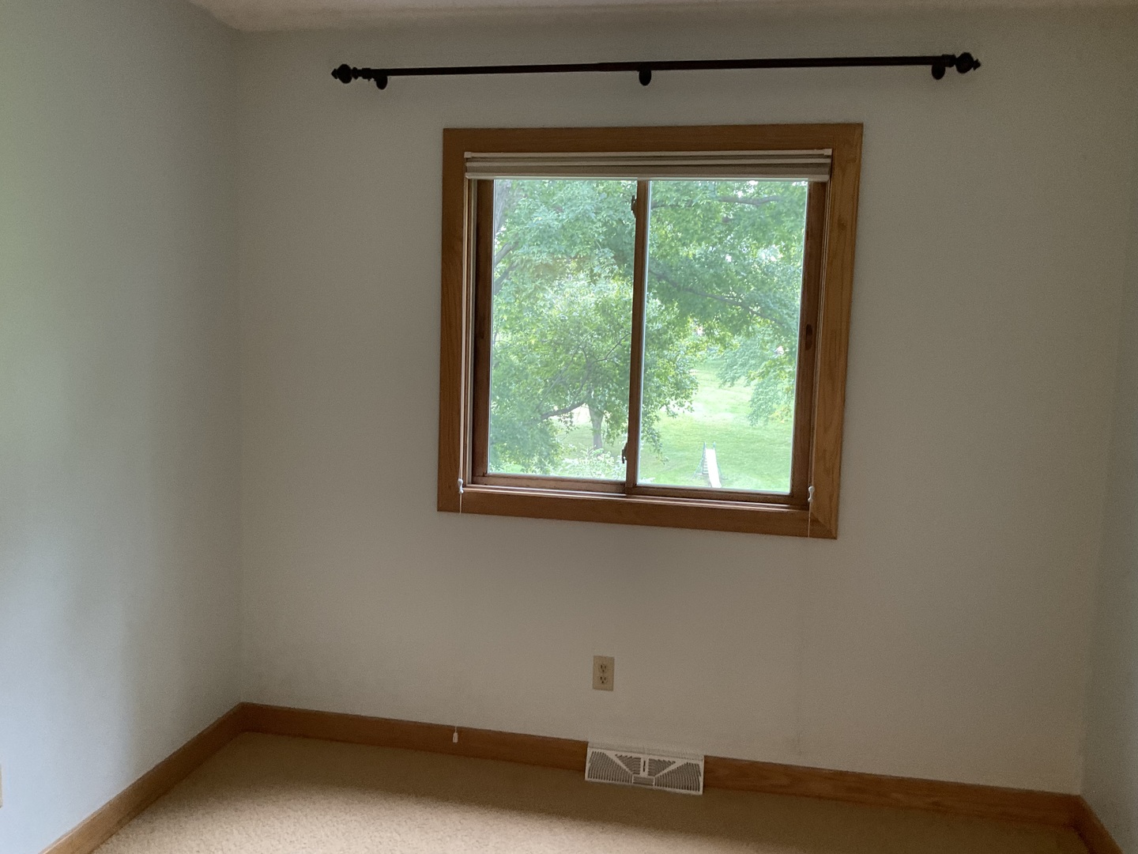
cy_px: 427
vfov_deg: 48.2
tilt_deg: -3.9
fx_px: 953
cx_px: 569
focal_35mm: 29
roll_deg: -1.7
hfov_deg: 61.7
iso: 160
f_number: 1.8
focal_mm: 3
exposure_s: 1/50
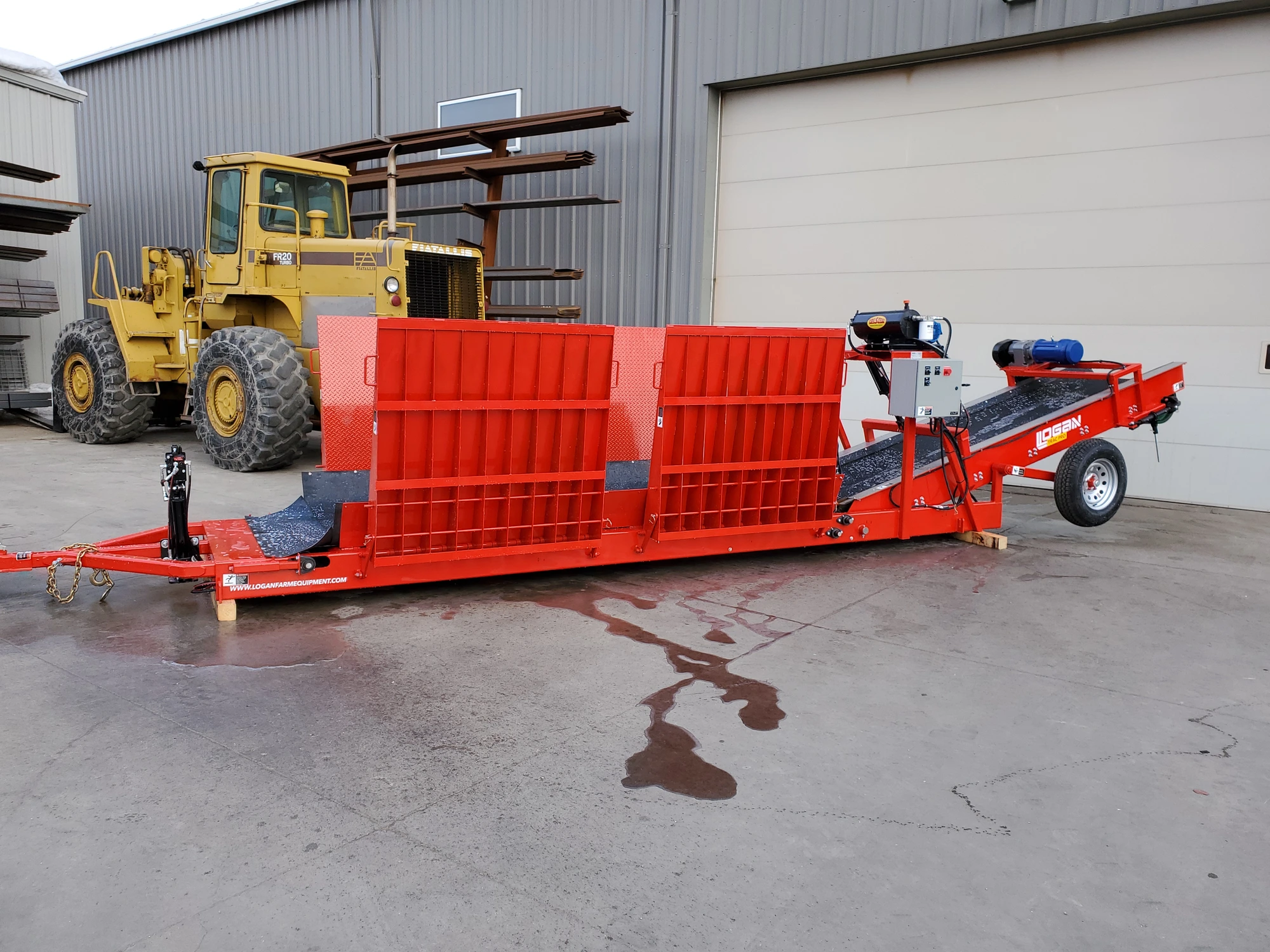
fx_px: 954
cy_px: 476
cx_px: 635
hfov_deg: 67.3
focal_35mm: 26
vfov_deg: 53.1
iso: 50
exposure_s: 1/259
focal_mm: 4.3
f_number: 2.4
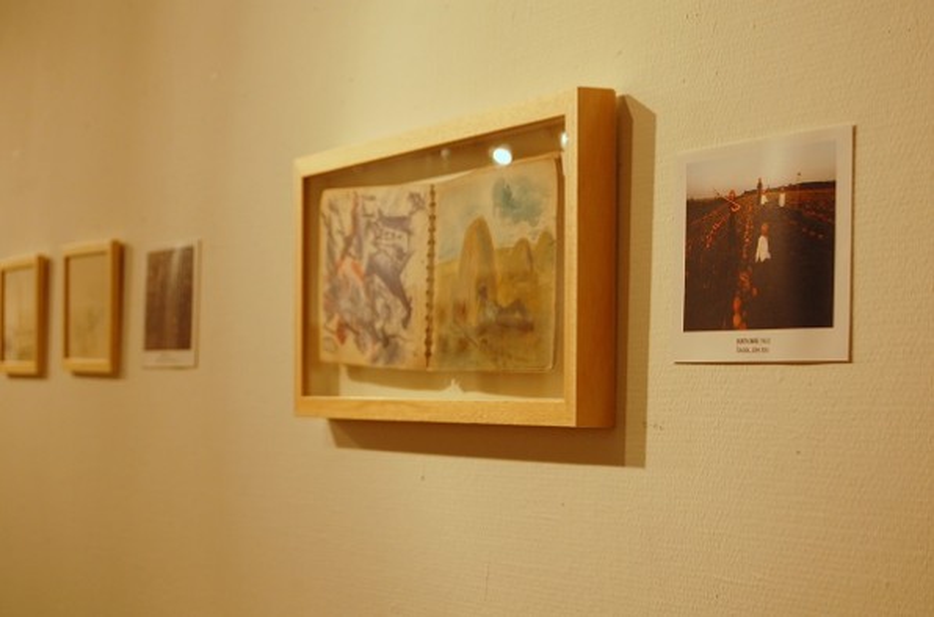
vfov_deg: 16.5
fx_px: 2135
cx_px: 467
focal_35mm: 82
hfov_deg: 24.7
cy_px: 308
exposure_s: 1/50
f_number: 5.6
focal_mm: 55
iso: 400
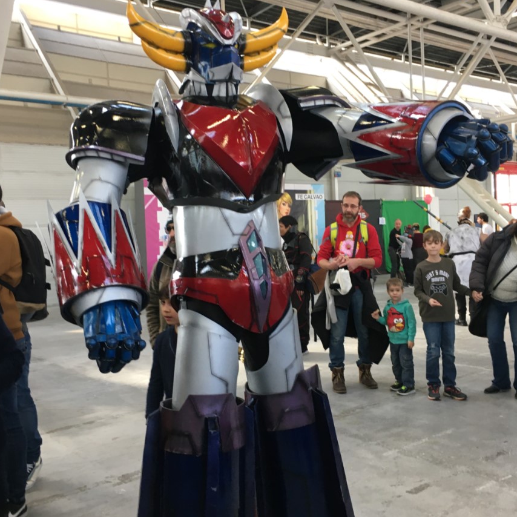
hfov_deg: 46.0
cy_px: 252
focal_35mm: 36
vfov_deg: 46.0
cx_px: 257
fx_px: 608
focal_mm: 4.15
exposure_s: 1/33
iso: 50
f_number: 2.2
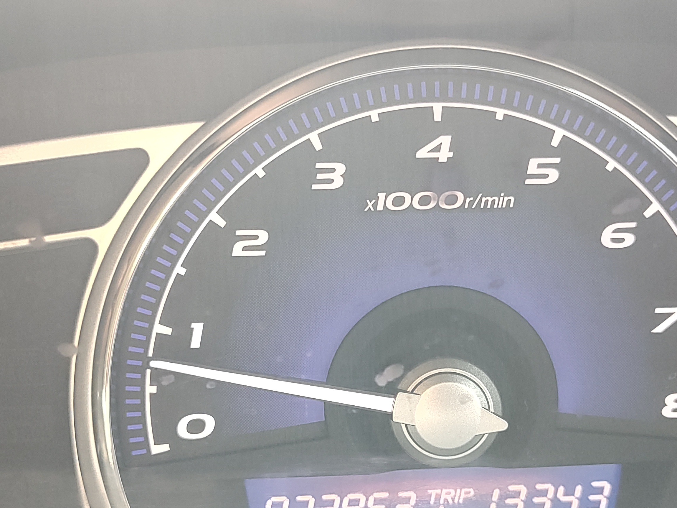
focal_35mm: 41
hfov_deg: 45.7
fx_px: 802
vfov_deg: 34.9
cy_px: 328
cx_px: 375
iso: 369
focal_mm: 5.56
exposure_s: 1/50
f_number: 1.8
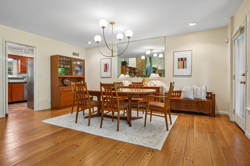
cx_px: 125
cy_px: 83
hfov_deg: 87.8
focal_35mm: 19
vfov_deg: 65.4
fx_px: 130
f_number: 8
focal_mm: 18.7
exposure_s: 1/6
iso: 200
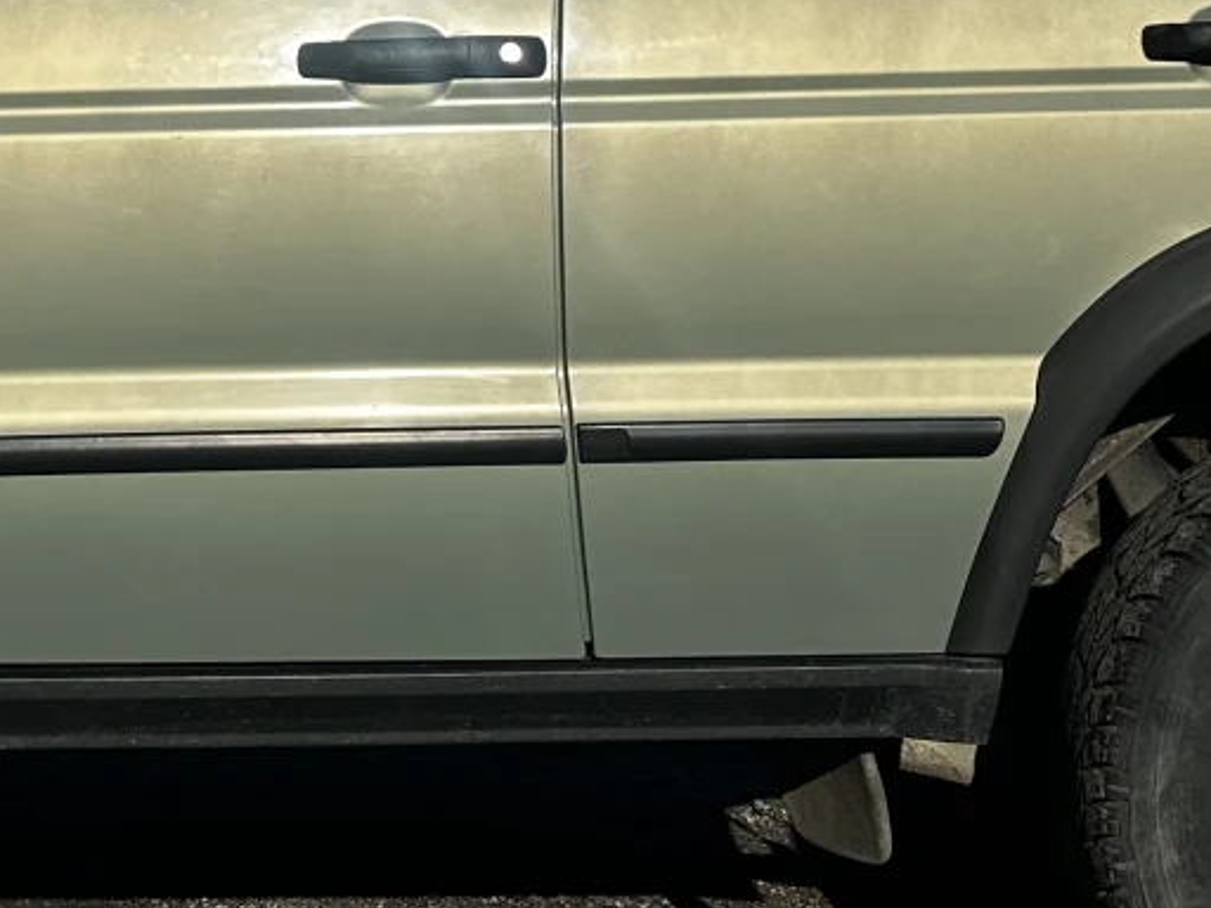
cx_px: 255
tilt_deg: +4.9
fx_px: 3149
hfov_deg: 21.5
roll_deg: -0.8
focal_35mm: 90
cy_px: -87
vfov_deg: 16.0
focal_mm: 6.86
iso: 80
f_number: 1.78
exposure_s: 1/7042
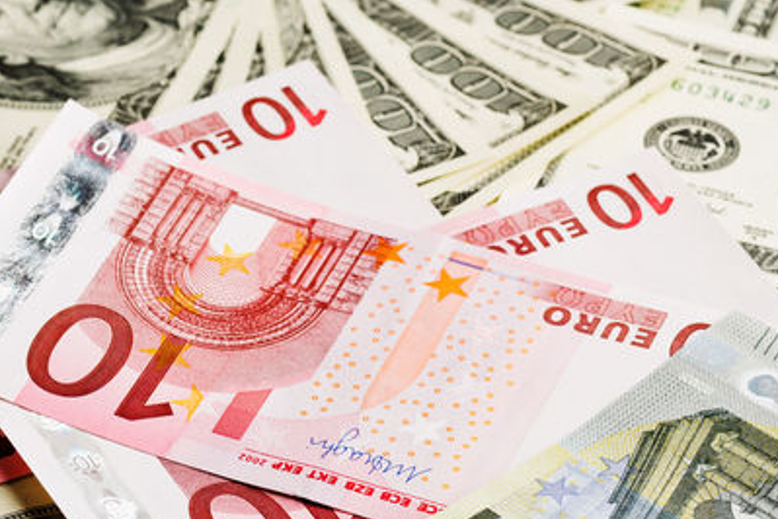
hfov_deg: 9.2
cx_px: 352
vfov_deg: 6.2
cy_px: 442
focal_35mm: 223
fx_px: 4819
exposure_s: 1/200
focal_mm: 105
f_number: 13
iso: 80
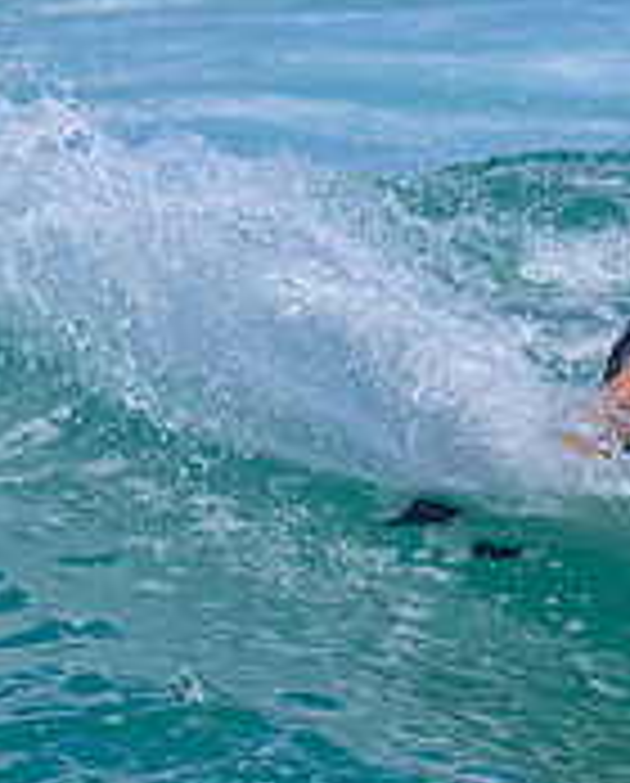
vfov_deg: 1.4
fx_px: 31541
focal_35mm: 1358
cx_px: 1225
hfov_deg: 1.1
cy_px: 379
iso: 560
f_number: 11
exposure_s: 1/2000
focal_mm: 320
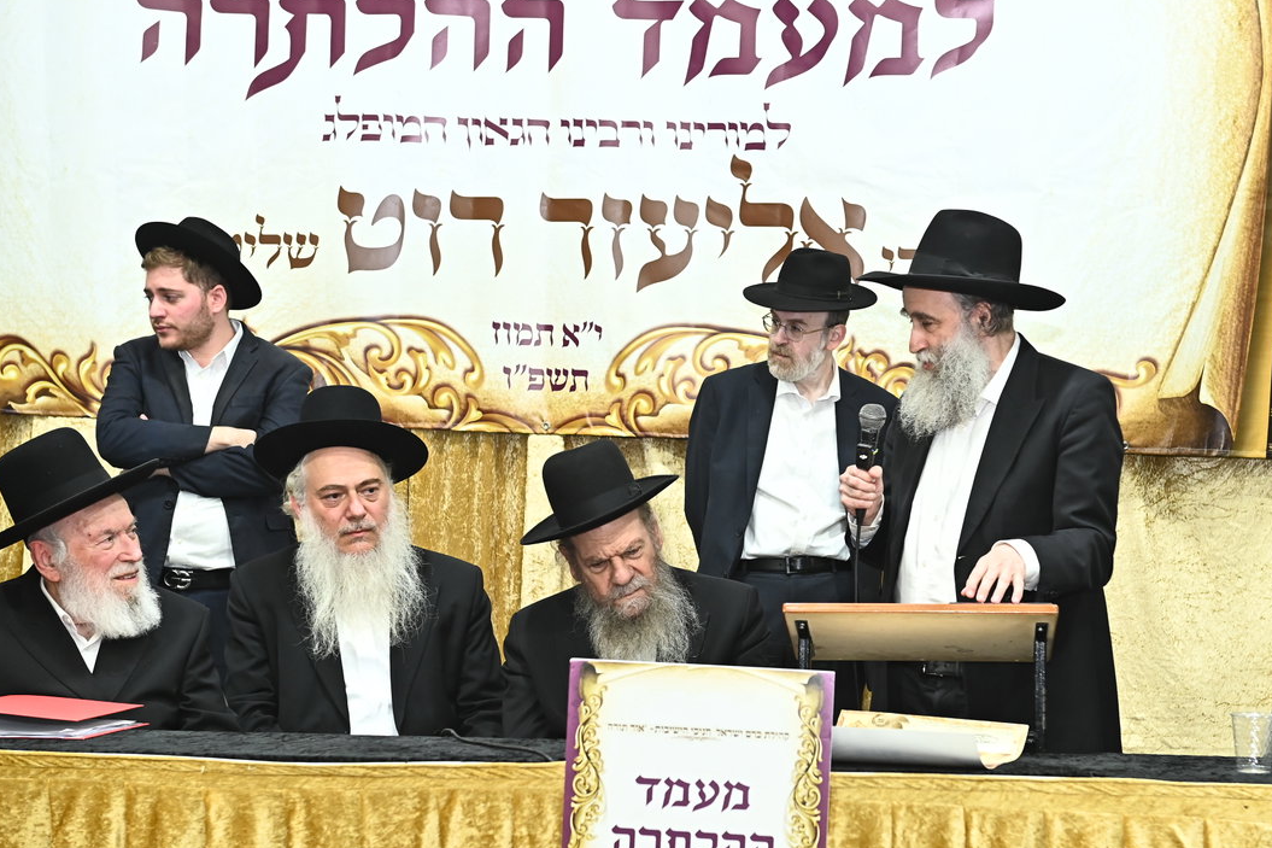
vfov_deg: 18.6
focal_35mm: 73
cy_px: 508
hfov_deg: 27.7
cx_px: 755
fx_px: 2579
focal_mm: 55
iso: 1600
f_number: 4
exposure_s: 1/200
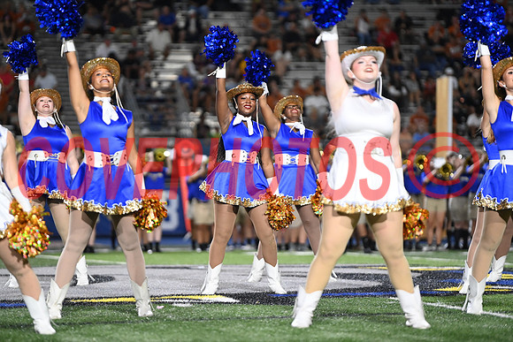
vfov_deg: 6.9
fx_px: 2851
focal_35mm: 200
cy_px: 171
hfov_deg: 10.3
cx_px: 256
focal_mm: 200
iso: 6400
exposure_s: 1/1000
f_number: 2.8
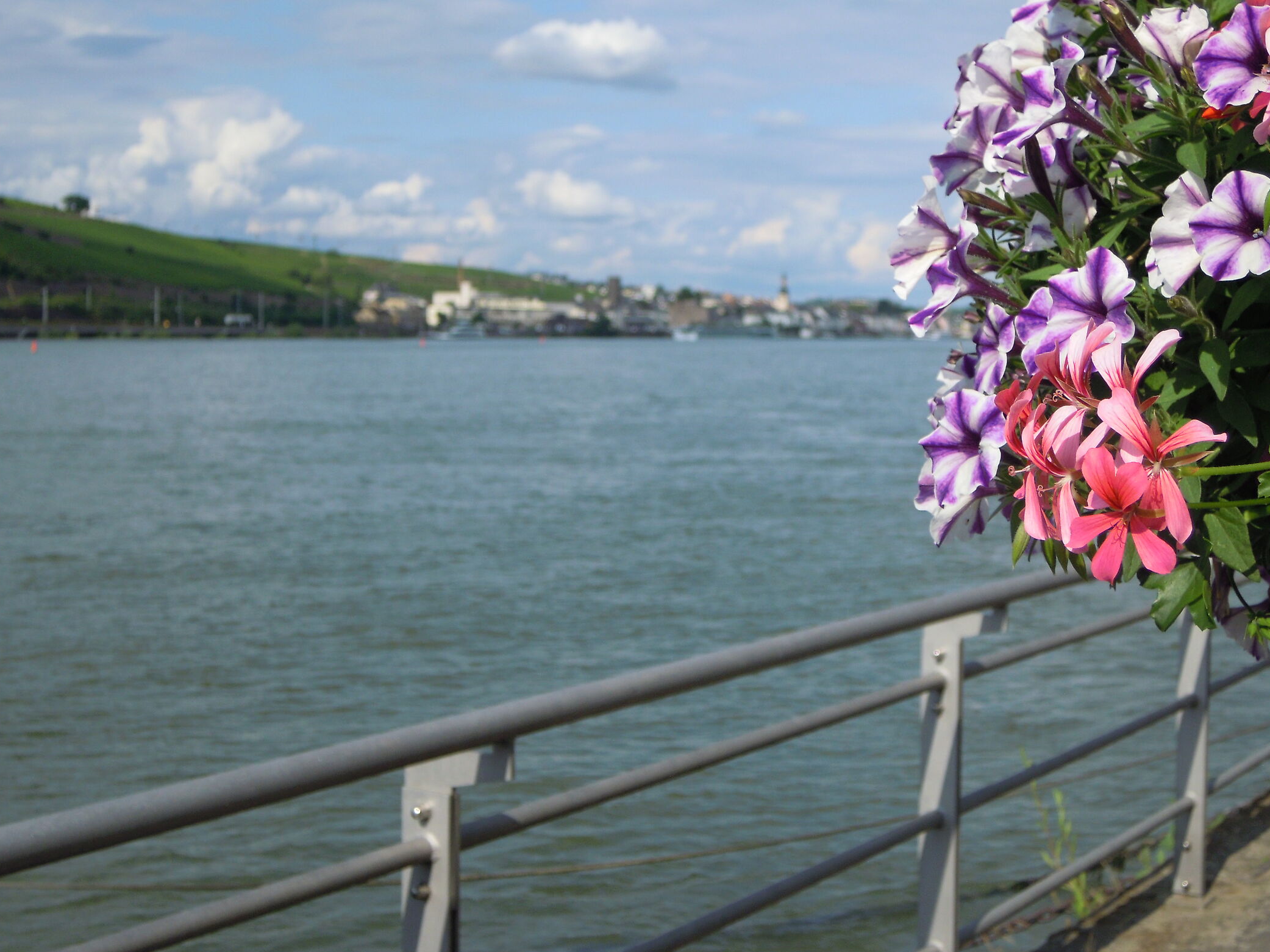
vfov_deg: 27.5
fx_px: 1944
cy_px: 446
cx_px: 693
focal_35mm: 53
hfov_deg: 36.1
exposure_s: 1/200
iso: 100
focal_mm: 8.3
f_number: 9.6
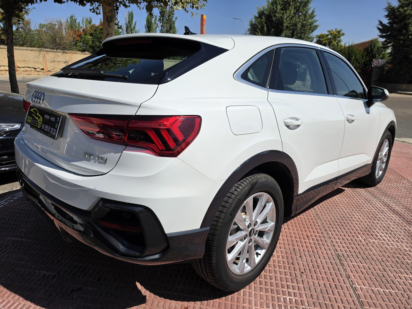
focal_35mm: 23
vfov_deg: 58.9
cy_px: 154
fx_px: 274
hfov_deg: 73.9
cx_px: 206
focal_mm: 6.5
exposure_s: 1/7939
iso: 32
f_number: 1.4
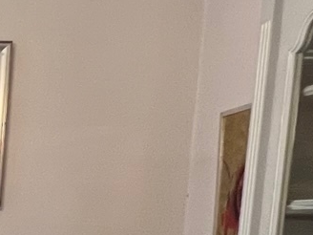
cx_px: -300
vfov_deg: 17.1
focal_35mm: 80
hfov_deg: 17.8
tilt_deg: -6.5
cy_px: 321
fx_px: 723
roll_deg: -1.9
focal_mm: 1.57
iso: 400
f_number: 1.8
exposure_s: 1/50
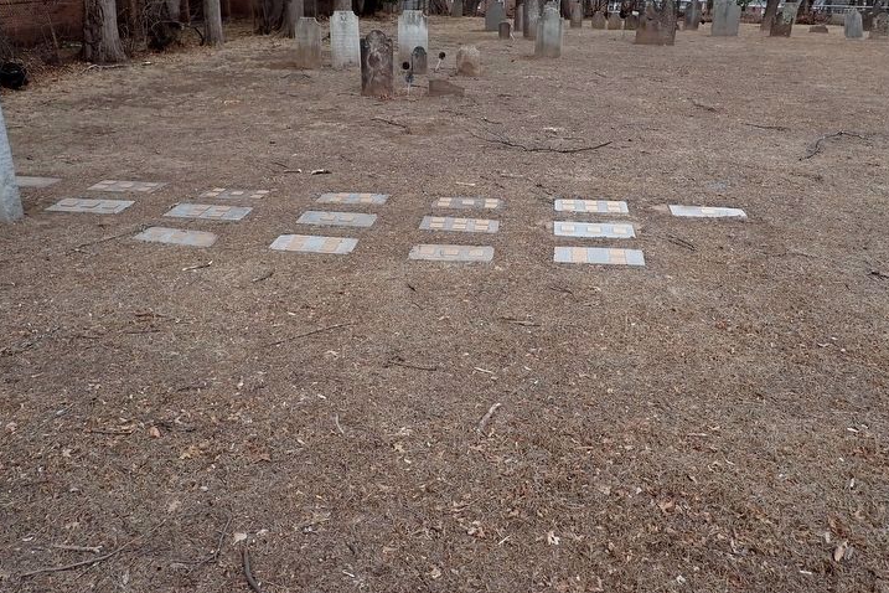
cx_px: 449
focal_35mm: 29
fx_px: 716
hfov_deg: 63.7
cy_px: 230
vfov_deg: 44.7
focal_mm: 4.5
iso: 100
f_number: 2.8
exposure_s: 1/400
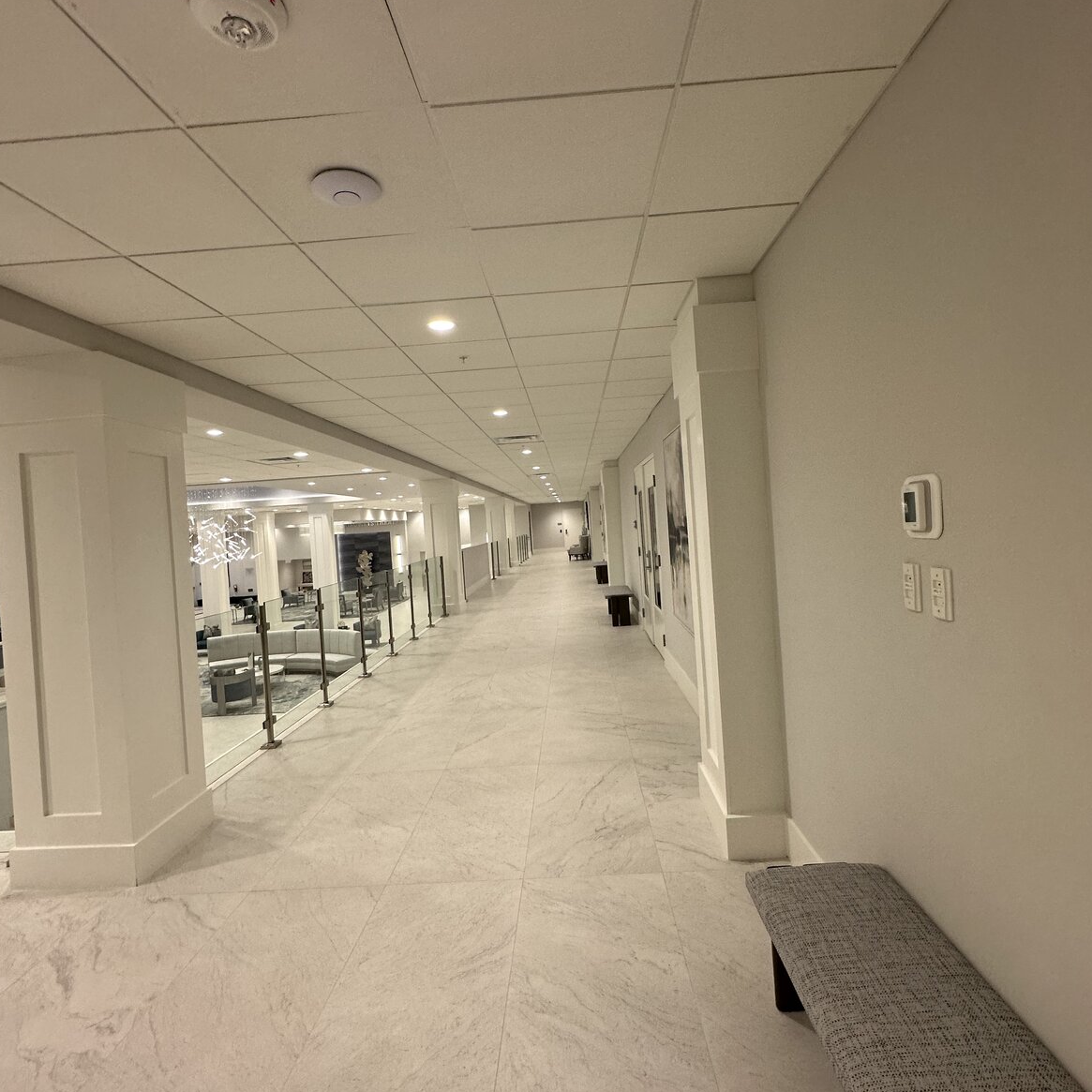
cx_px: 555
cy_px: 527
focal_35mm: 17
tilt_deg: -2.8
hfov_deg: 84.0
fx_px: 607
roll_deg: +1.2
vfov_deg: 83.9
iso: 160
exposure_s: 1/120
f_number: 2.2
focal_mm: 2.22
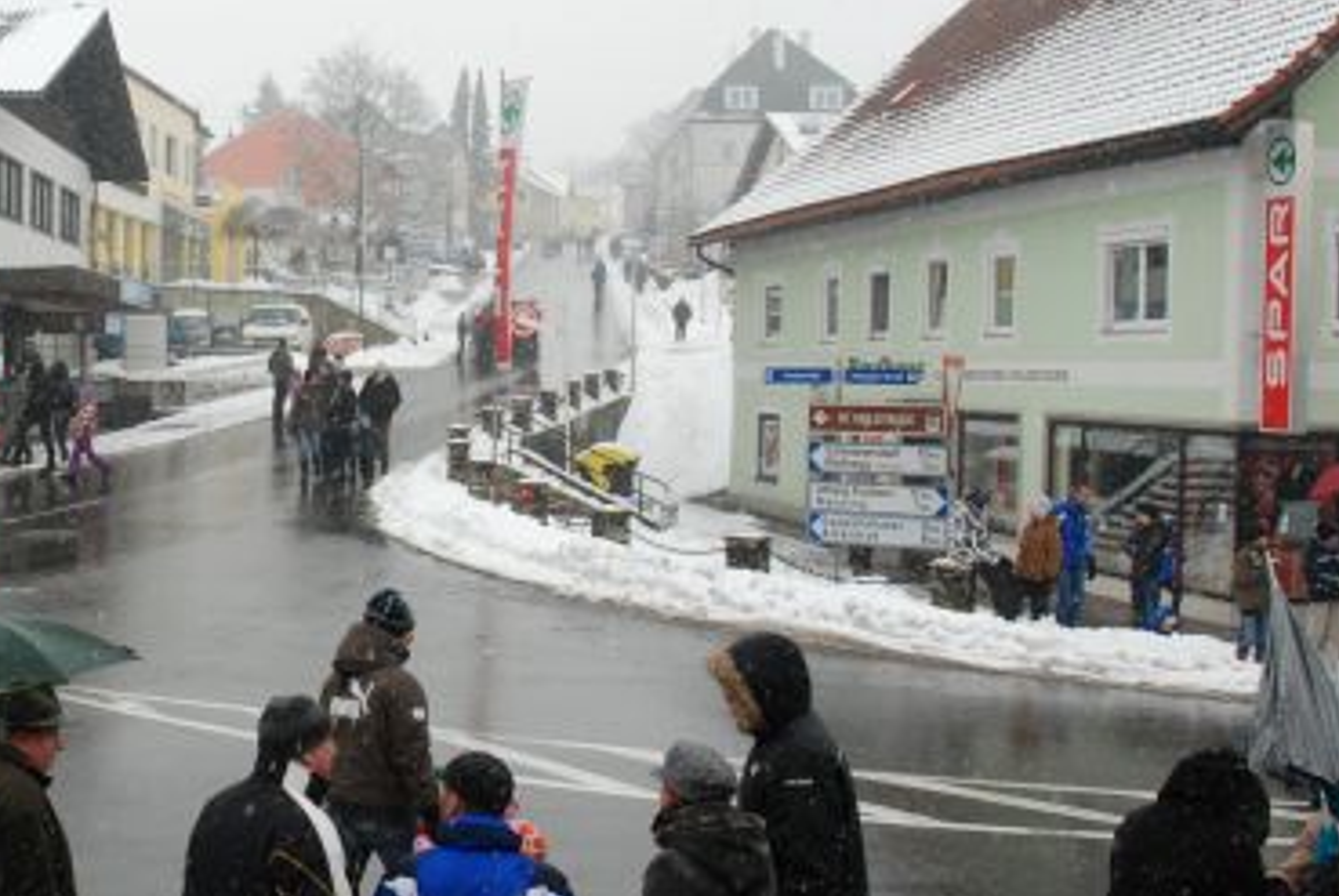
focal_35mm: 52
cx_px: 243
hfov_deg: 36.7
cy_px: 325
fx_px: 1936
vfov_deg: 26.0
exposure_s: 1/250
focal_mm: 16
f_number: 8
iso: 250
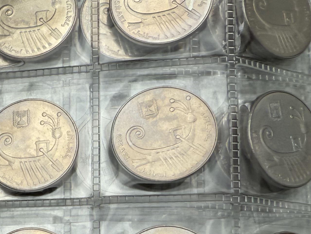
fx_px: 683
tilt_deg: -79.0
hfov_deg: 23.6
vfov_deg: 18.6
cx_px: -52
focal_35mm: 76
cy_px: 264
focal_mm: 2.22
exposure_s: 1/312
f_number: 2.2
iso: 40
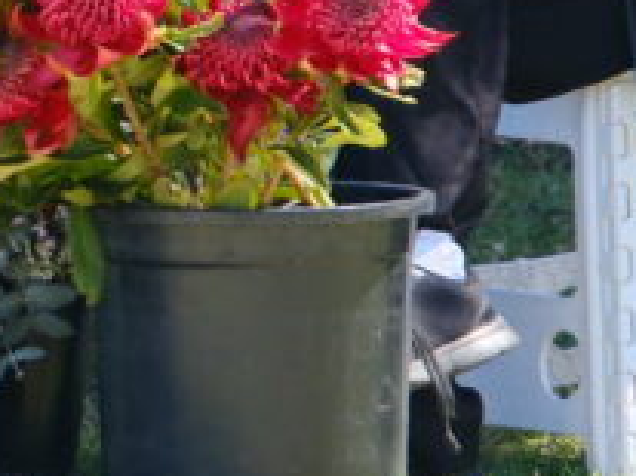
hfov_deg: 2.0
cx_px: -479
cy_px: -542
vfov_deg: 1.5
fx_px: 17738
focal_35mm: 966
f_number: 5.6
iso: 1000
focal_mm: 135
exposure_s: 1/400
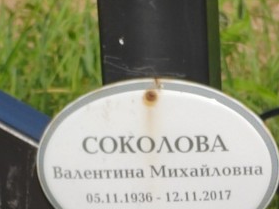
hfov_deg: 8.4
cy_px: 229
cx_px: 207
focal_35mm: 235
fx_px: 1893
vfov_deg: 6.3
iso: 100
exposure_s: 1/1500
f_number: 1.9
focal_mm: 5.52
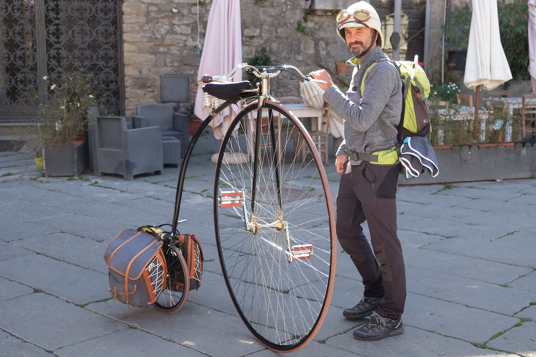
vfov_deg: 27.5
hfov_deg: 40.3
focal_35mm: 49
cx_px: 272
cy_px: 174
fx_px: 729
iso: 200
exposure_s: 1/280
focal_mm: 28.3
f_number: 2.8
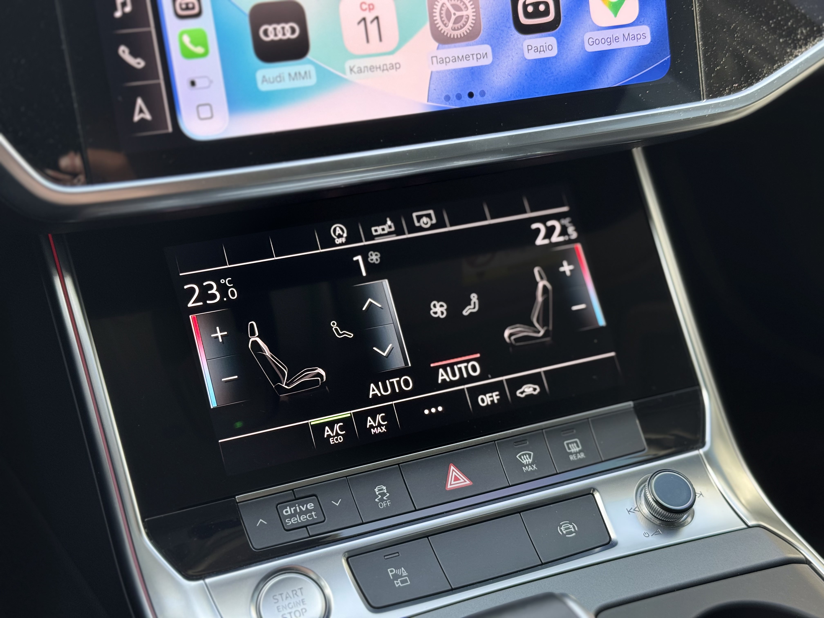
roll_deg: -1.1
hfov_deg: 39.7
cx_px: 412
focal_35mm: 48
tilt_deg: -32.6
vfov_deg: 30.3
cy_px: 309
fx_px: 1143
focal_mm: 6.76
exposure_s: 1/98
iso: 100
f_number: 1.78
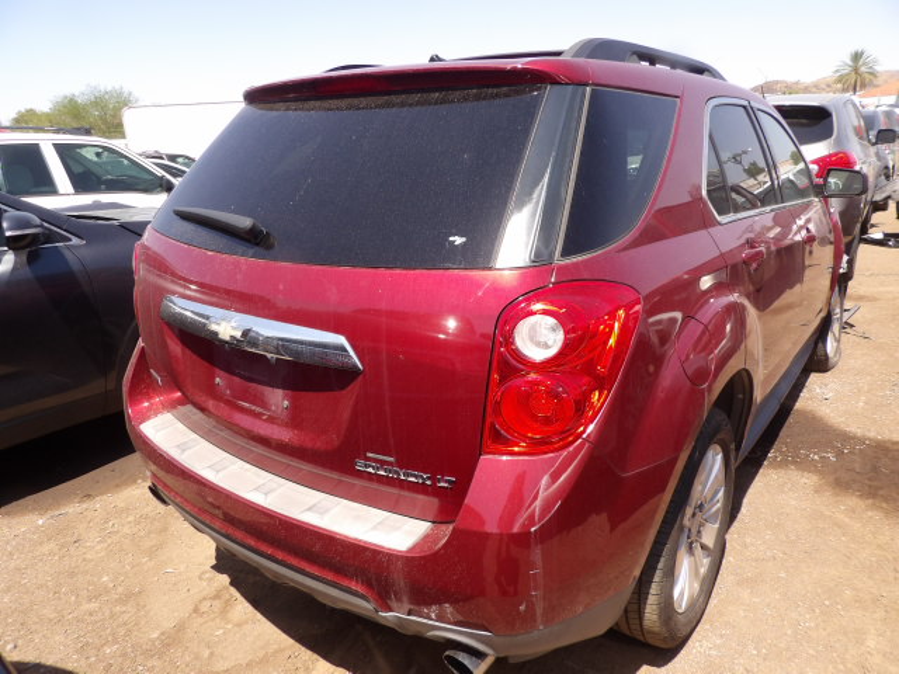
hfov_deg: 71.6
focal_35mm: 24
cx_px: 450
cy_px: 337
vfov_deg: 56.8
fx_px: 623
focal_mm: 4.3
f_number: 3.2
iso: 100
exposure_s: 1/695
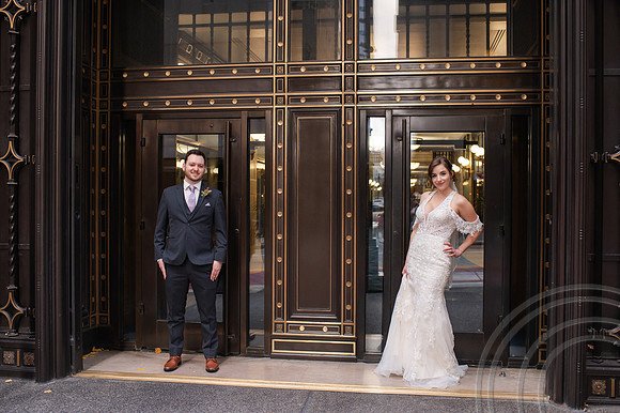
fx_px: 626
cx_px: 307
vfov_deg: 36.5
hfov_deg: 52.7
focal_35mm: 36
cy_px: 207
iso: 1000
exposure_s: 1/400
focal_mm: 35
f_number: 3.5
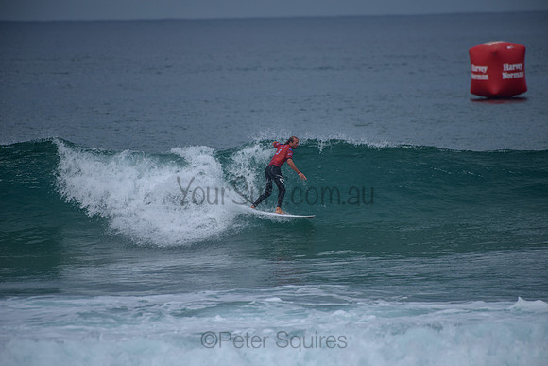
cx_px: 274
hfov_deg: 4.1
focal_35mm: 500
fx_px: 7613
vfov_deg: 2.8
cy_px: 183
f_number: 5.6
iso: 160
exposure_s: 1/2000
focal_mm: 500
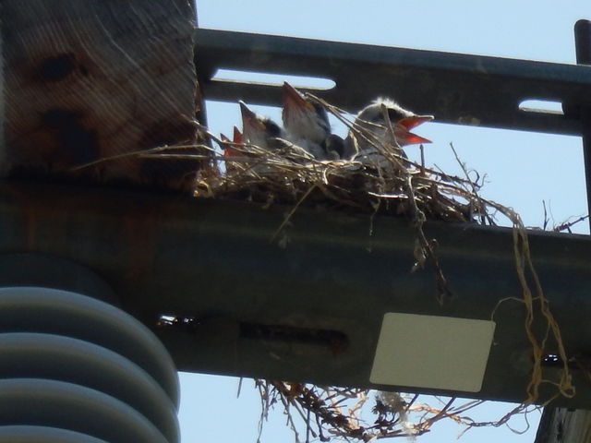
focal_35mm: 550
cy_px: 222
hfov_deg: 3.6
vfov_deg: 2.7
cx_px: 296
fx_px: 9390
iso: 125
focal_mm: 99
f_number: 12.6
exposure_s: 1/500
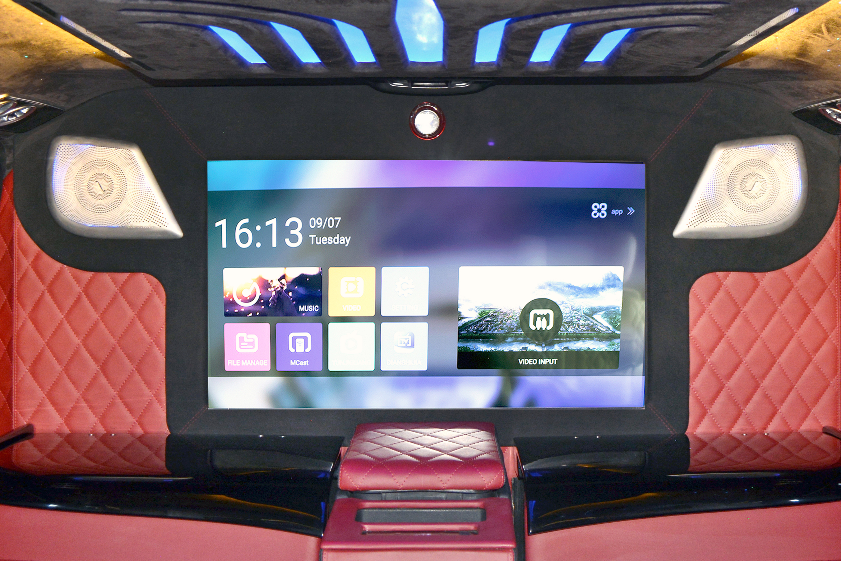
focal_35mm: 27
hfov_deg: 67.4
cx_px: 420
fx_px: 631
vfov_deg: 47.9
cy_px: 280
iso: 400
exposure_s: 1/60
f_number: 4
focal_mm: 18
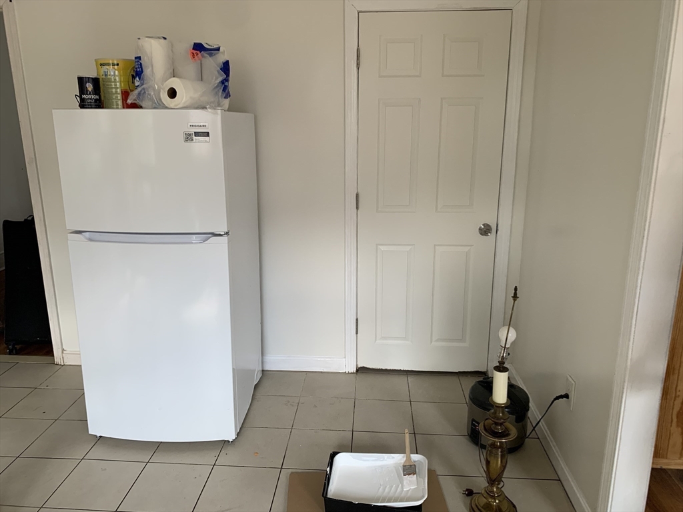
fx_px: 513
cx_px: 342
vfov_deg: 53.1
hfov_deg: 67.3
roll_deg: +0.0
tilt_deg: -15.0
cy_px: 256
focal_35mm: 26
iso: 64
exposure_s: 1/121
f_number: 1.8
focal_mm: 4.25
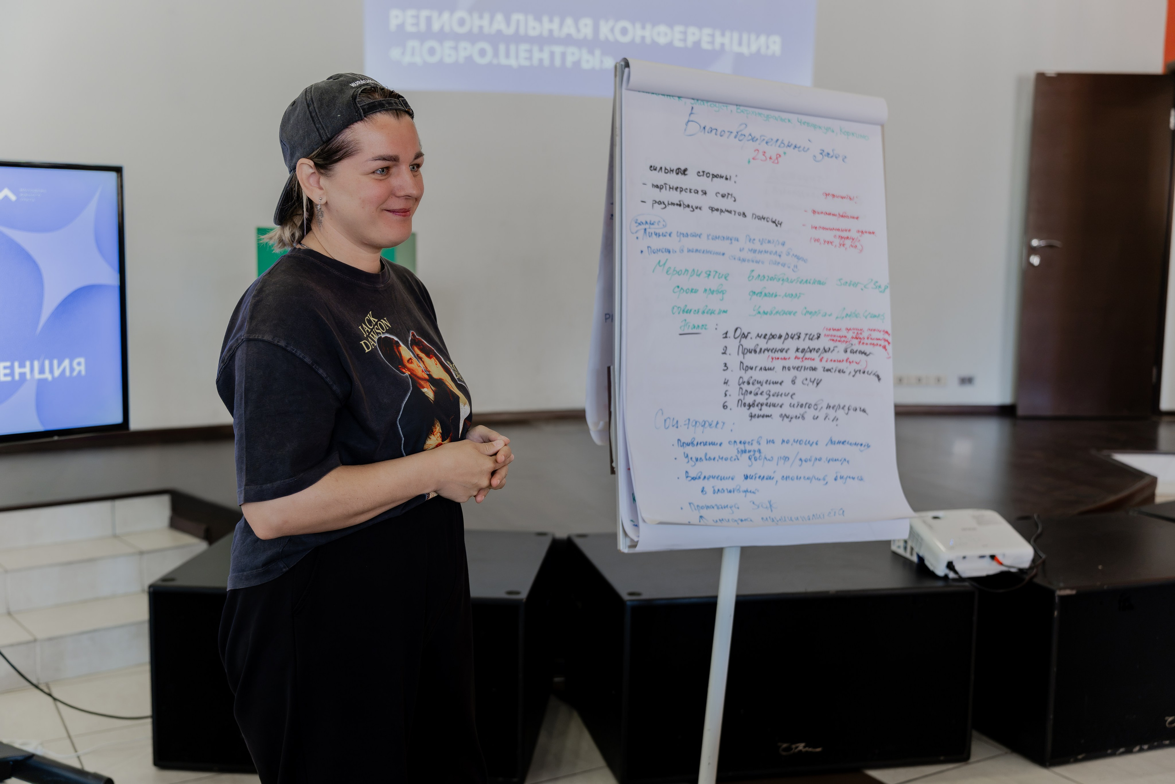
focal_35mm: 36
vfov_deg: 36.9
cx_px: 588
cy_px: 392
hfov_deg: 53.1
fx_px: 1175
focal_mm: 36
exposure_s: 1/160
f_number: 2.8
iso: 800
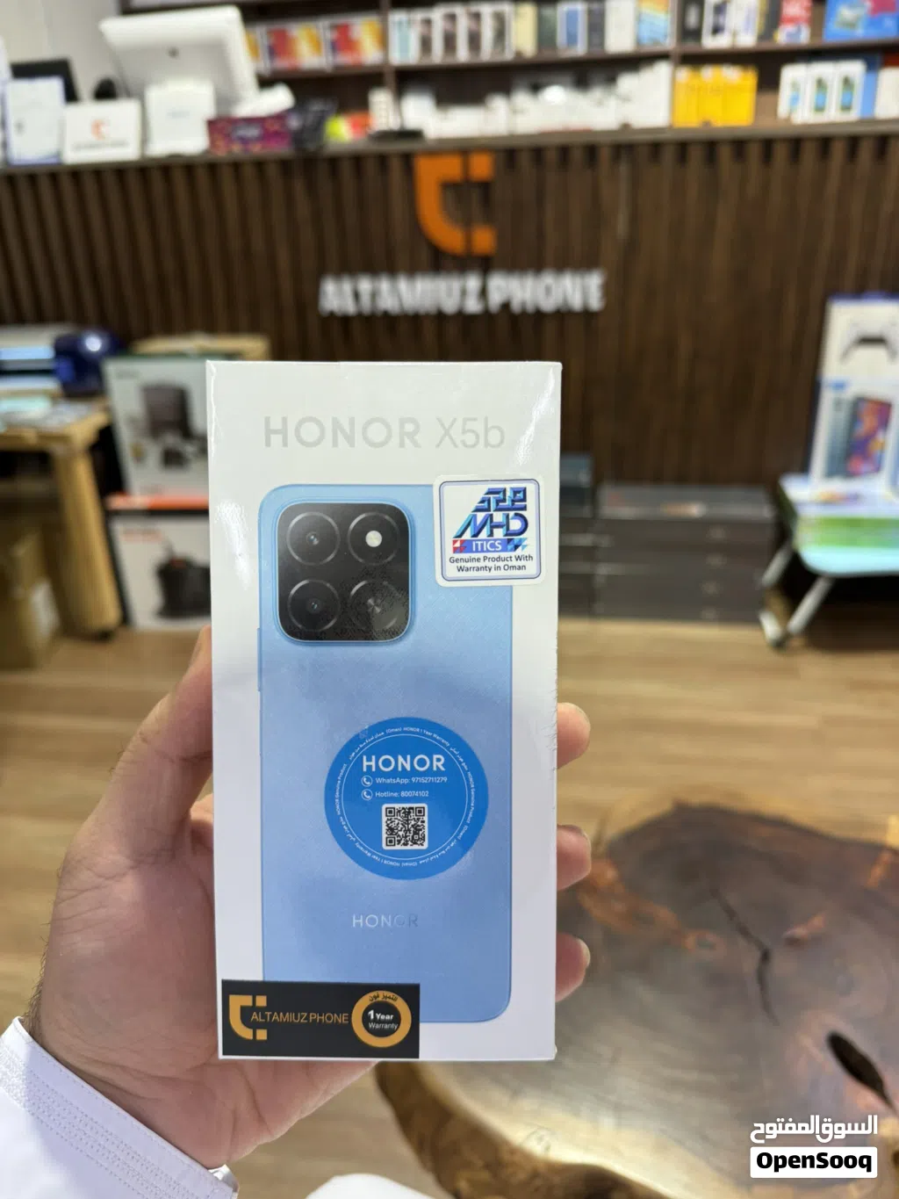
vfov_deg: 71.6
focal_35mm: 24
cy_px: 600
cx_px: 450
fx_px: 831
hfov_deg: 56.8
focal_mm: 6.76
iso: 100
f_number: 1.78
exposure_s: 1/100
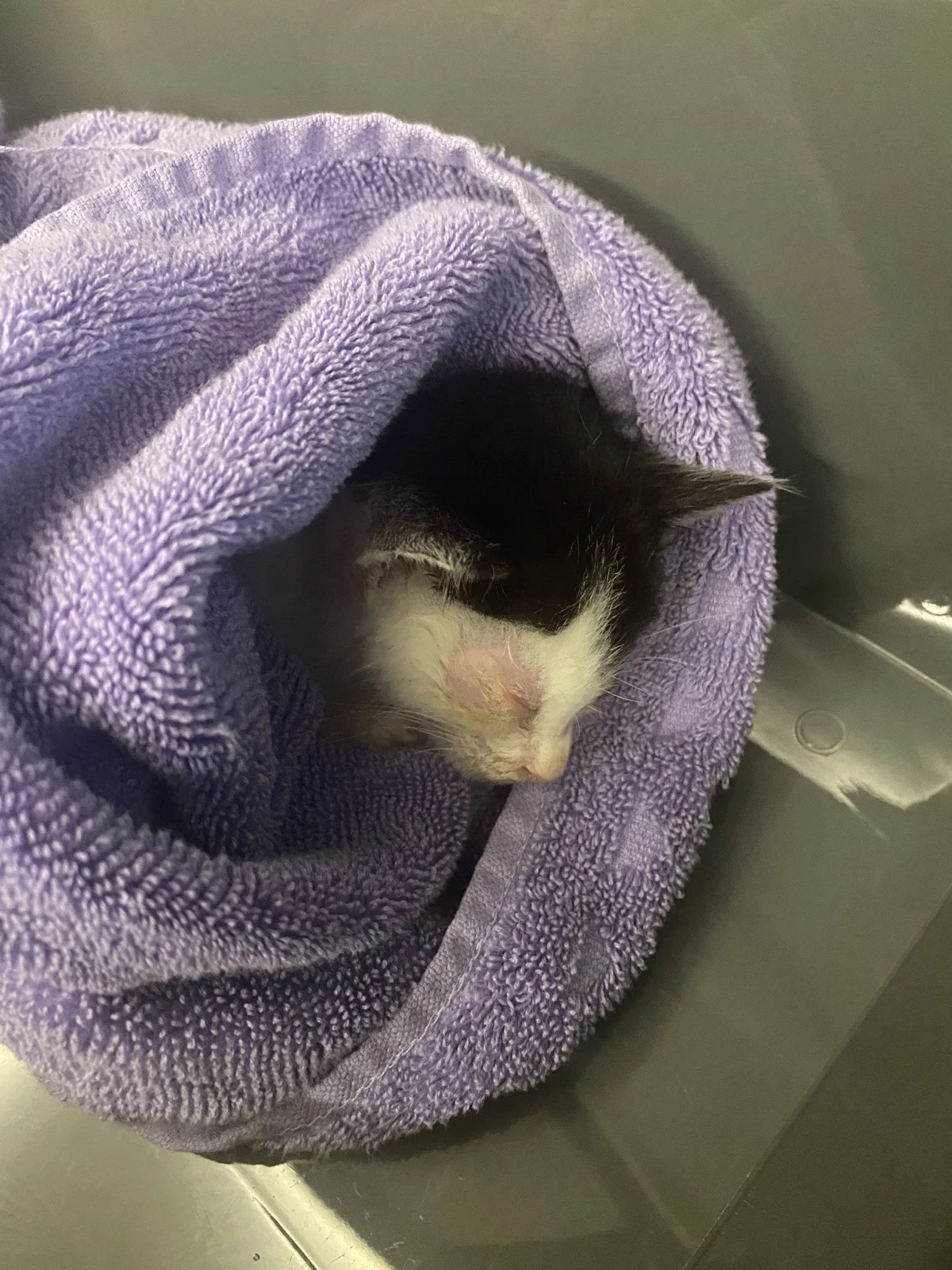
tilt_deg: -58.3
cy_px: 635
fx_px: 953
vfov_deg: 67.3
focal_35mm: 26
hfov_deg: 53.1
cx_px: 476
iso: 800
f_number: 1.8
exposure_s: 1/28
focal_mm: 4.25
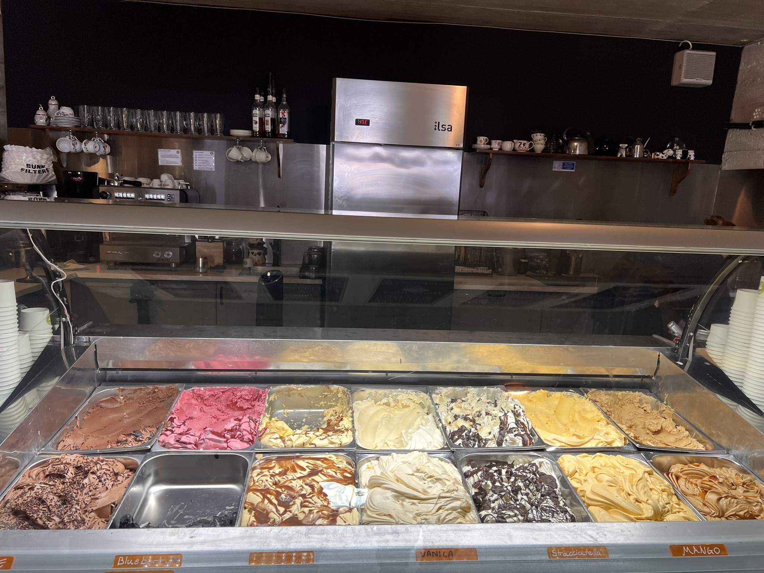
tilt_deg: -9.8
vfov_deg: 53.1
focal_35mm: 26
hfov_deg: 67.3
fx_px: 574
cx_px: 382
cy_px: 286
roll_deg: -2.6
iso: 80
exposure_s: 1/100
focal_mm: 5.7
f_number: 1.5
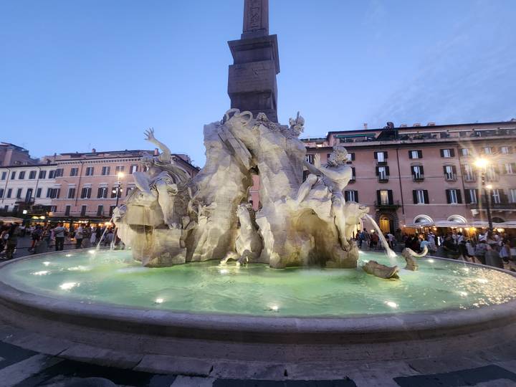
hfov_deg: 106.2
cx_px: 258
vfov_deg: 89.9
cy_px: 194
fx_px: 194
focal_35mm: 13
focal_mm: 2.2
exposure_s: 1/33.3
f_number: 2.2
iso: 320
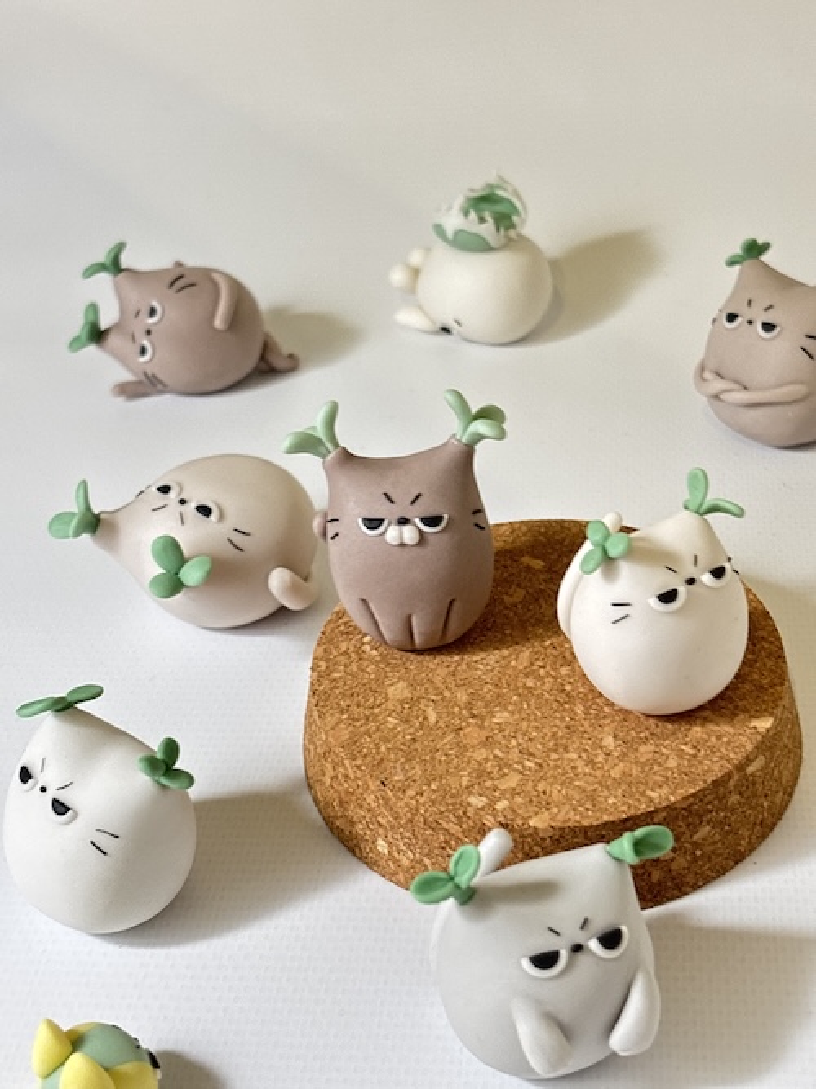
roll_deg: +4.3
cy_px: 544
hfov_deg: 28.0
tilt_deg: -36.1
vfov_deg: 36.8
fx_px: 1635
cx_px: 408
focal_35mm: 52
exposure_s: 1/40
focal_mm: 5.96
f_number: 1.6
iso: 160
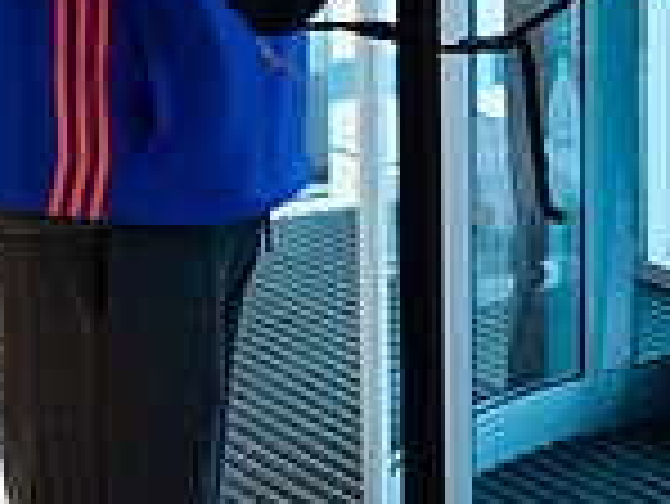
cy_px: -57
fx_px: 2305
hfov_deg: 16.4
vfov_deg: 12.3
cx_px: 533
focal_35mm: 119
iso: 800
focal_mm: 30.5
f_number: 3.5
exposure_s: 1/200
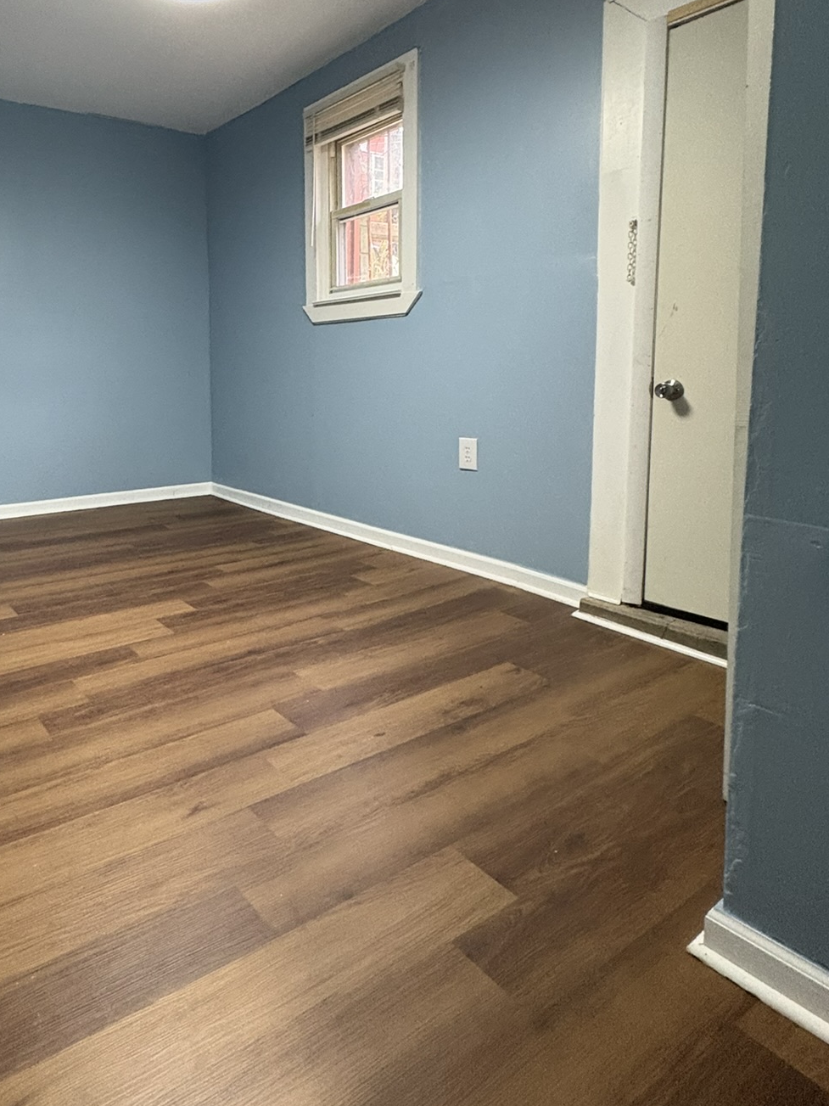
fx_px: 703
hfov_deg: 58.3
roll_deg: -0.2
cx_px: 221
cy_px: 439
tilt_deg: -4.9
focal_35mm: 22
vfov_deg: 75.5
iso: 640
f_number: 2.2
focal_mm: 2.22
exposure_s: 1/40
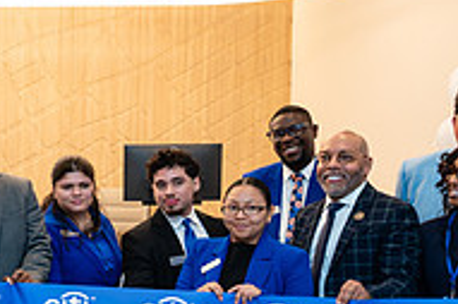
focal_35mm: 77
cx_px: -110
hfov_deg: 23.7
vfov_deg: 17.5
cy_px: 256
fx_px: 979
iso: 400
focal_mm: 24
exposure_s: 1/200
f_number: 3.2
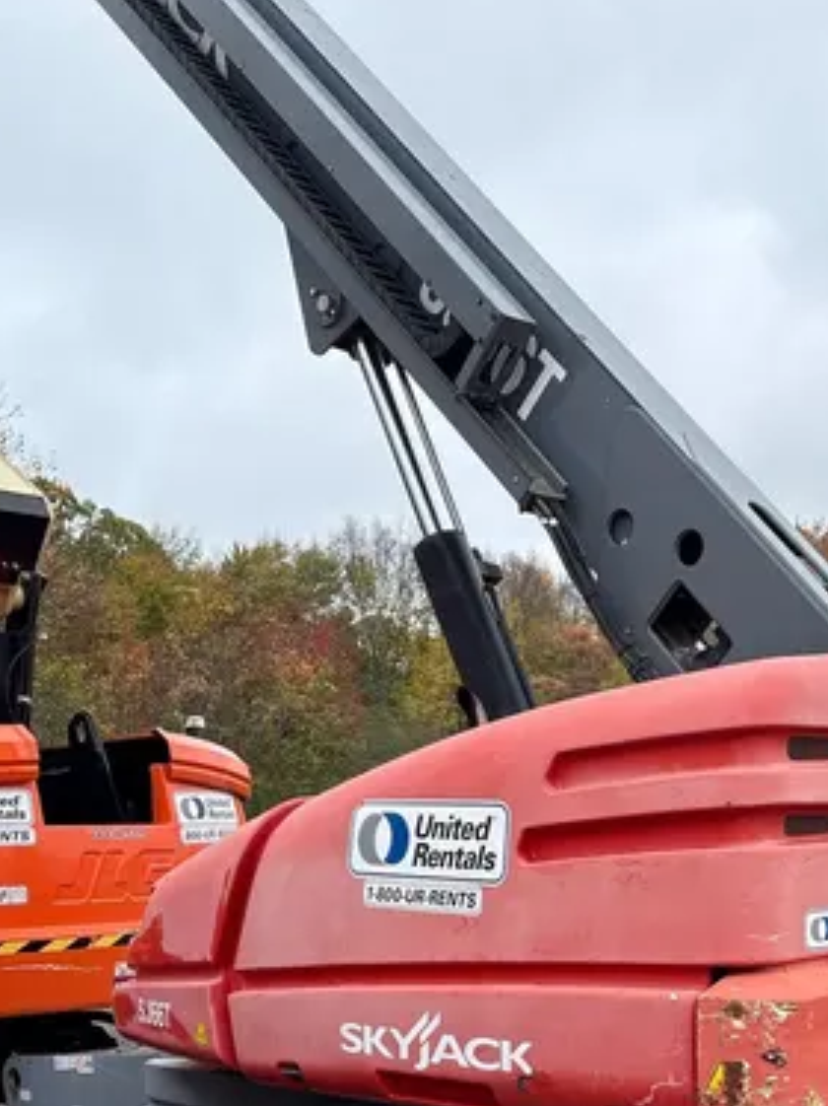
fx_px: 1628
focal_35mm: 51
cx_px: 645
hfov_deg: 28.0
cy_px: 995
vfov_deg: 35.3
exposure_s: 1/1048
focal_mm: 5.96
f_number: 1.6
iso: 50
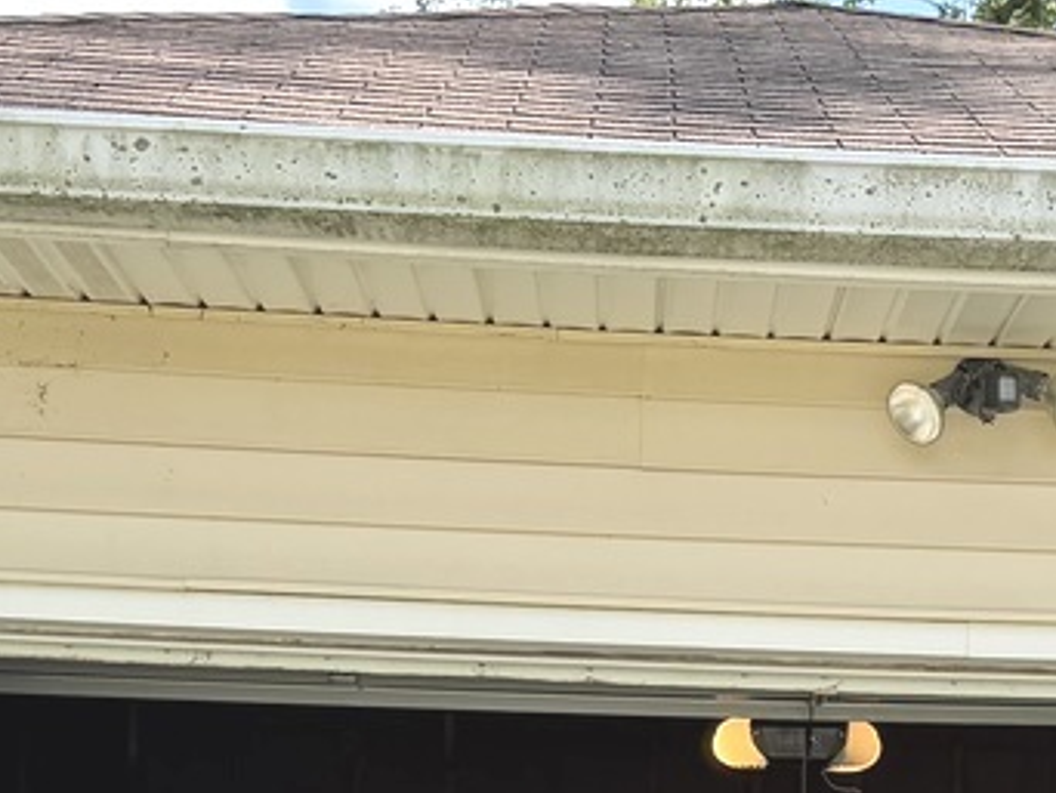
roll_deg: -0.1
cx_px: 865
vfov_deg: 14.1
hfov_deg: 19.2
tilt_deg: +0.9
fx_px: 3083
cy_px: 1015
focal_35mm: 101
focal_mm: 6.76
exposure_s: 1/1410
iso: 100
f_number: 1.78
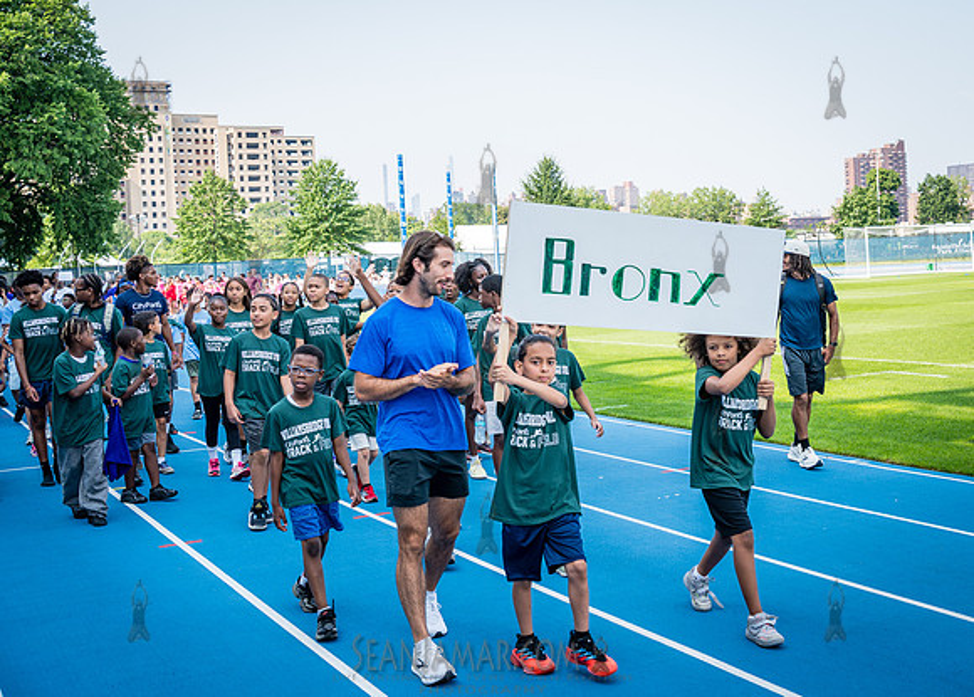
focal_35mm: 43
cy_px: 293
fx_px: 1180
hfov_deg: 44.5
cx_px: 607
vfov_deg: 32.8
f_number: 5
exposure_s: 1/200
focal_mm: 35
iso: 100
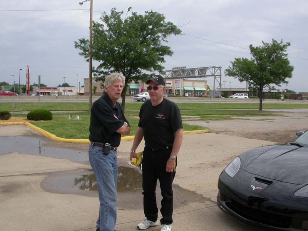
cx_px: 154
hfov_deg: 49.0
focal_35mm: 38
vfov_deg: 37.7
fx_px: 338
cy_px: 116
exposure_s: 1/350
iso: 100
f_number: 6.7
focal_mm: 7.85
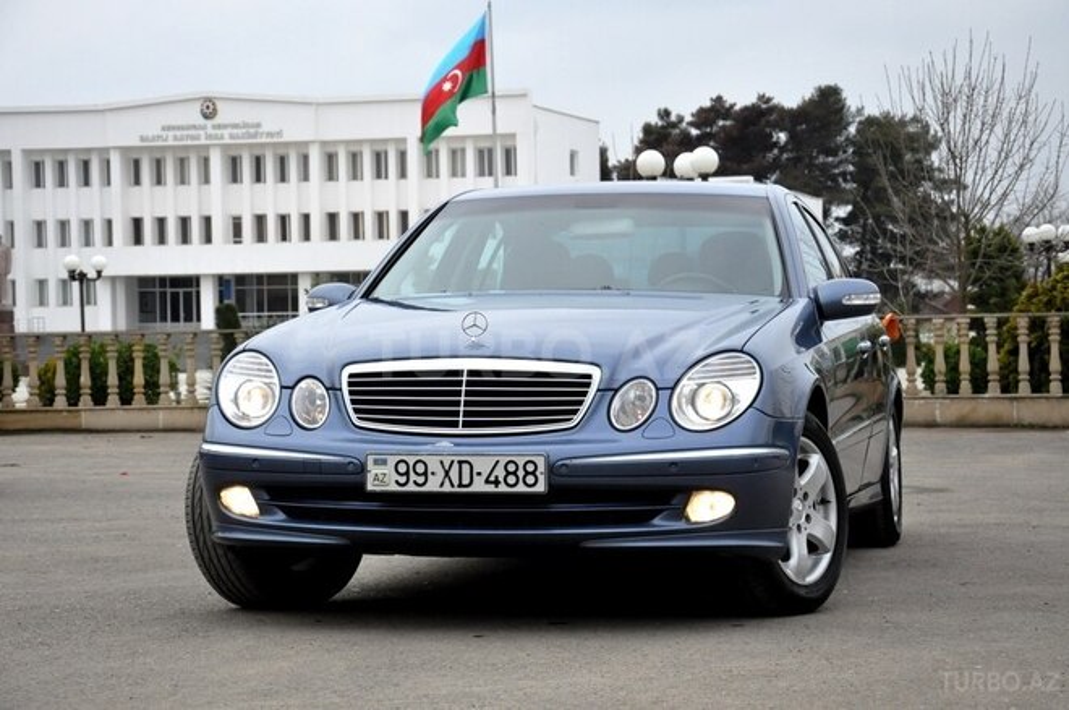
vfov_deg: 15.7
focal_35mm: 87
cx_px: 534
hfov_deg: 23.4
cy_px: 355
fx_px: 2580
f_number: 7.1
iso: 1250
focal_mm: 58
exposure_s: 1/2000
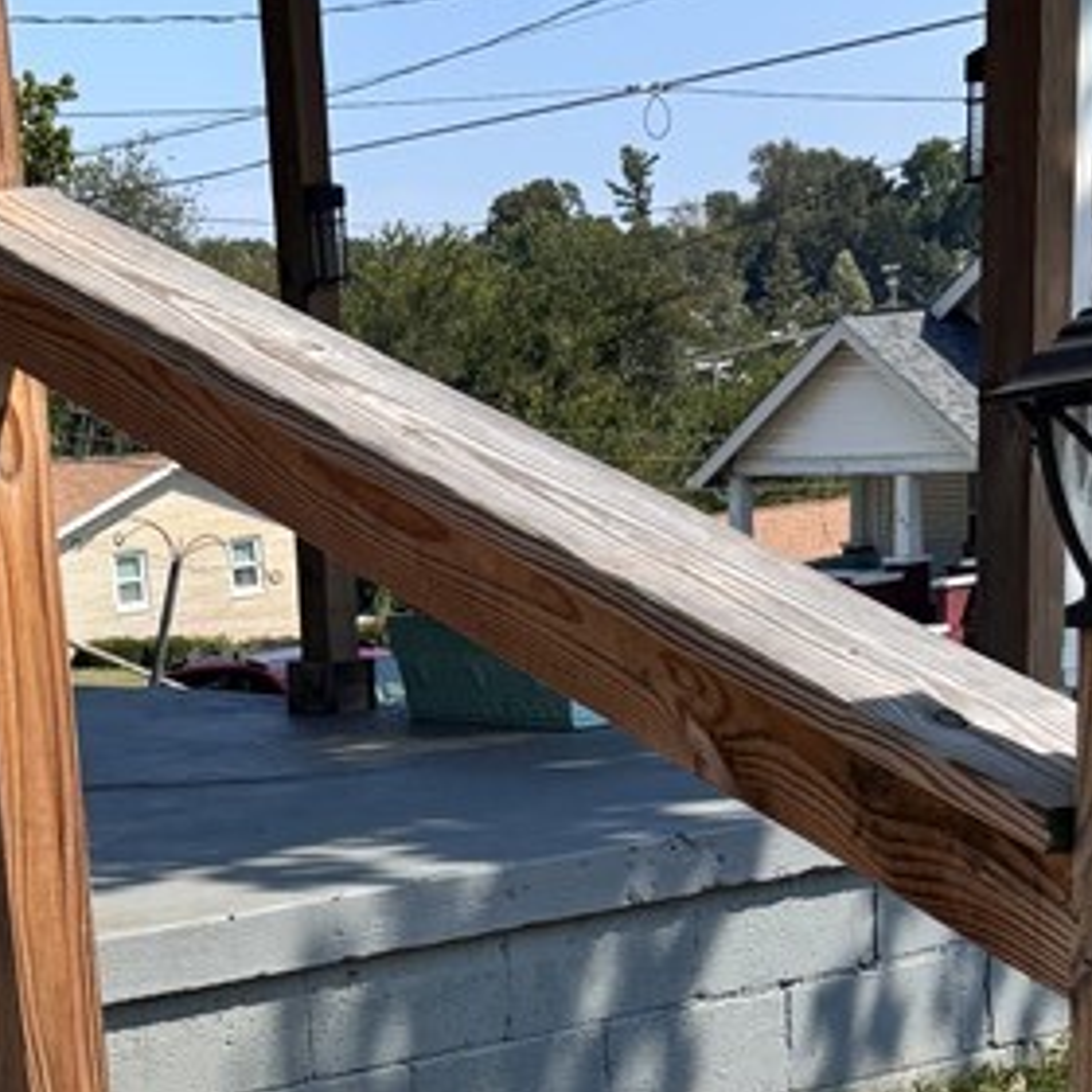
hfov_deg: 20.3
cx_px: 156
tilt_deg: -20.3
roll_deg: +2.6
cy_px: 1544
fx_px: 2998
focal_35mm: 84
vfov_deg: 18.7
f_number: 1.6
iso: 50
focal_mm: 5.96
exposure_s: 1/3650
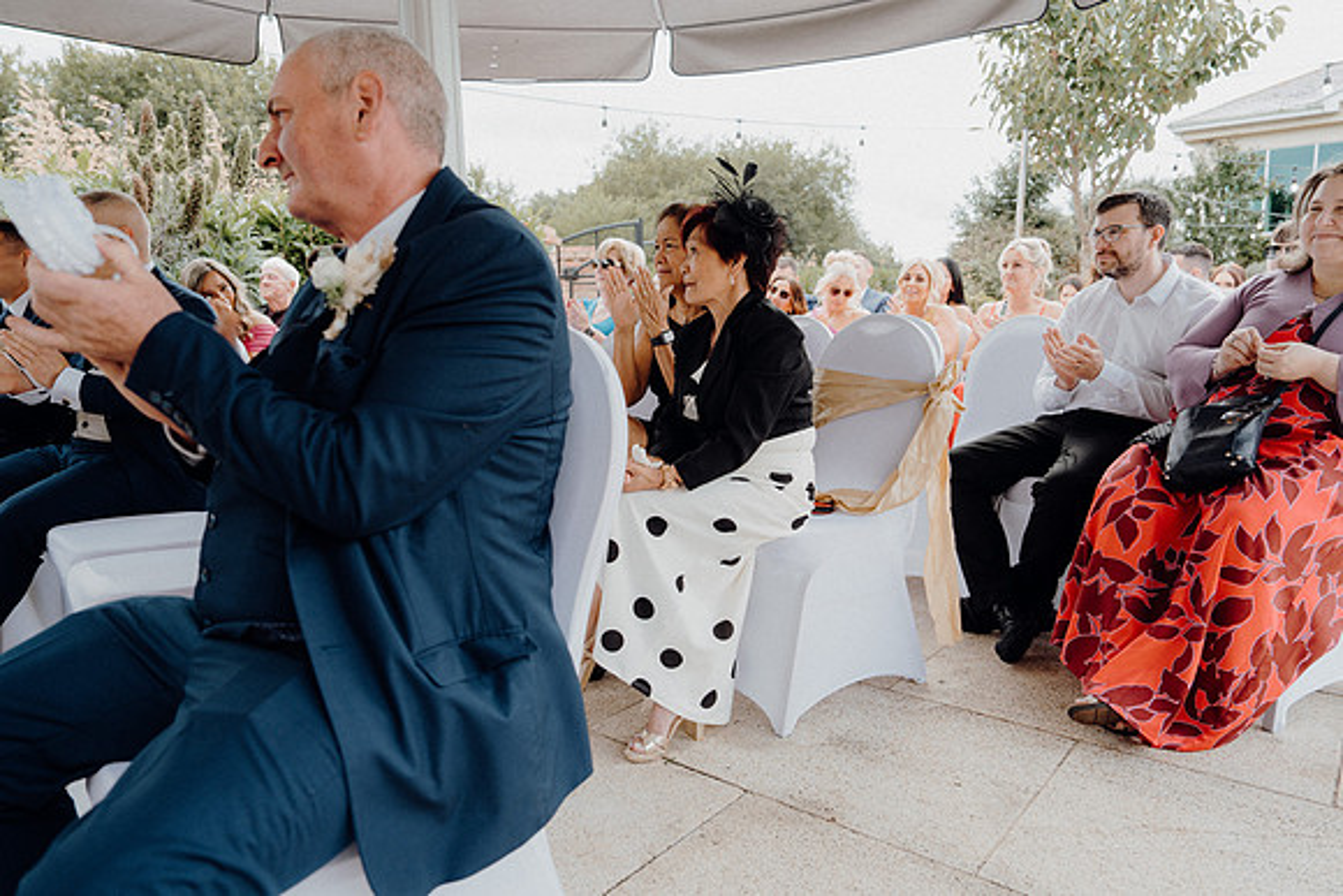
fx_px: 896
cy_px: 448
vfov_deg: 53.2
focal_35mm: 24
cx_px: 672
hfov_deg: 73.7
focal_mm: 24
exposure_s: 1/200
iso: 125
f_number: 3.5
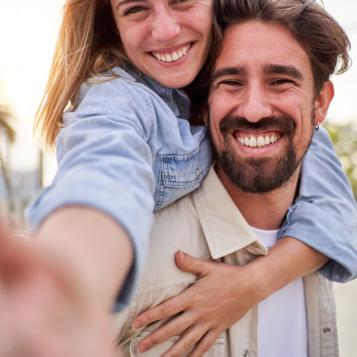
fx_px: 525
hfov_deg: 37.6
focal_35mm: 45
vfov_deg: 37.3
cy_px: 133
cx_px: 178
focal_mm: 35
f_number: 1.8
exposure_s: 1/3200
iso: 250
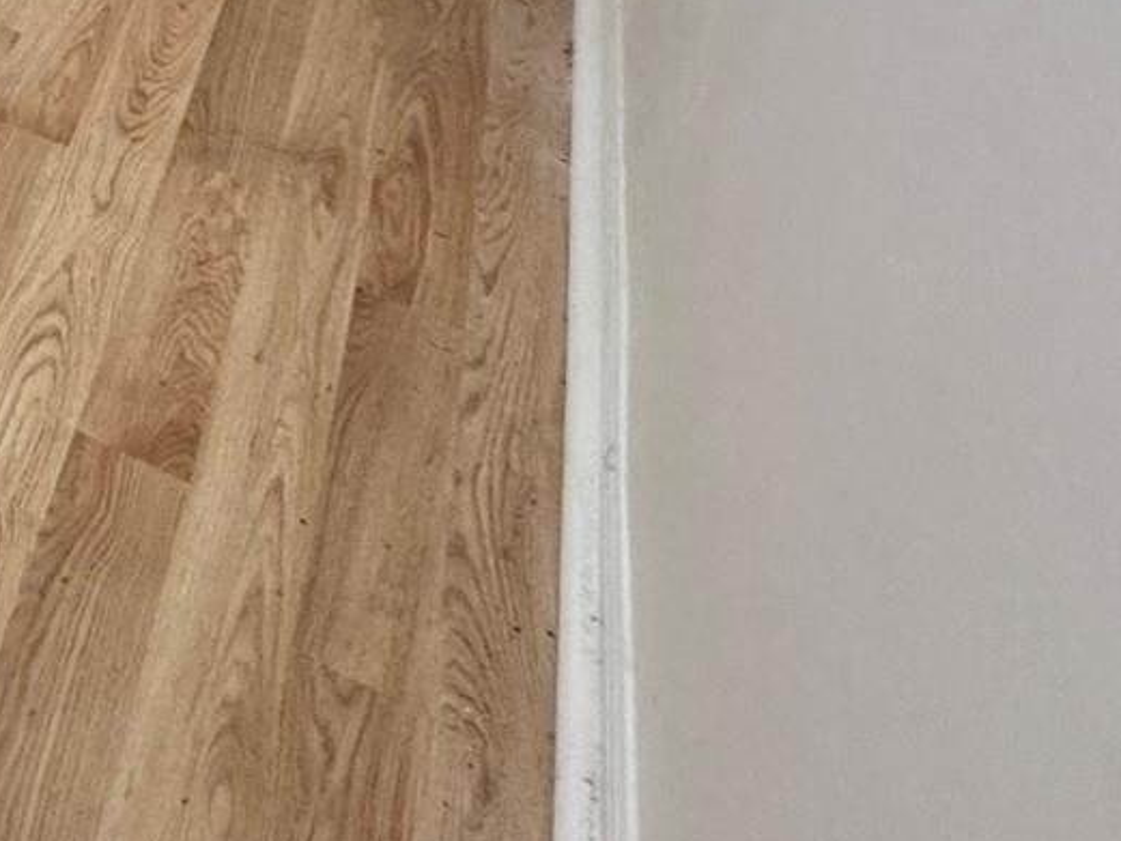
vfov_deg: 21.9
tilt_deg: -20.7
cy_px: -439
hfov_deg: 22.3
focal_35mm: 55
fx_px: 1782
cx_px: -856
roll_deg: -1.6
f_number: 2.2
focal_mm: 2.22
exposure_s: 1/120
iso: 250
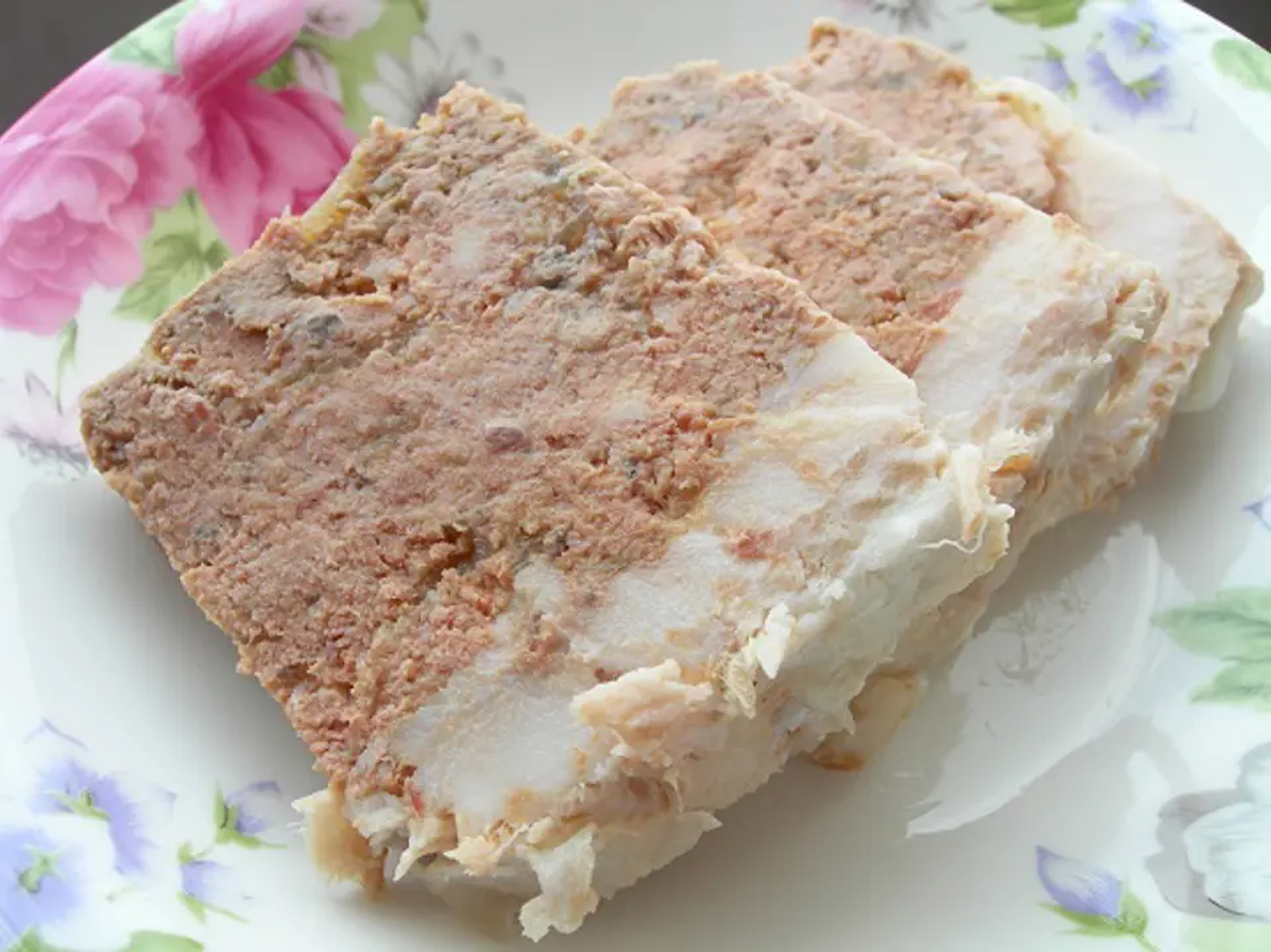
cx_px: 636
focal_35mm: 38
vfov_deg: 37.7
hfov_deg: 49.0
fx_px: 1395
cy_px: 476
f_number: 4.8
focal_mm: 7.8
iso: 50
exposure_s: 1/198
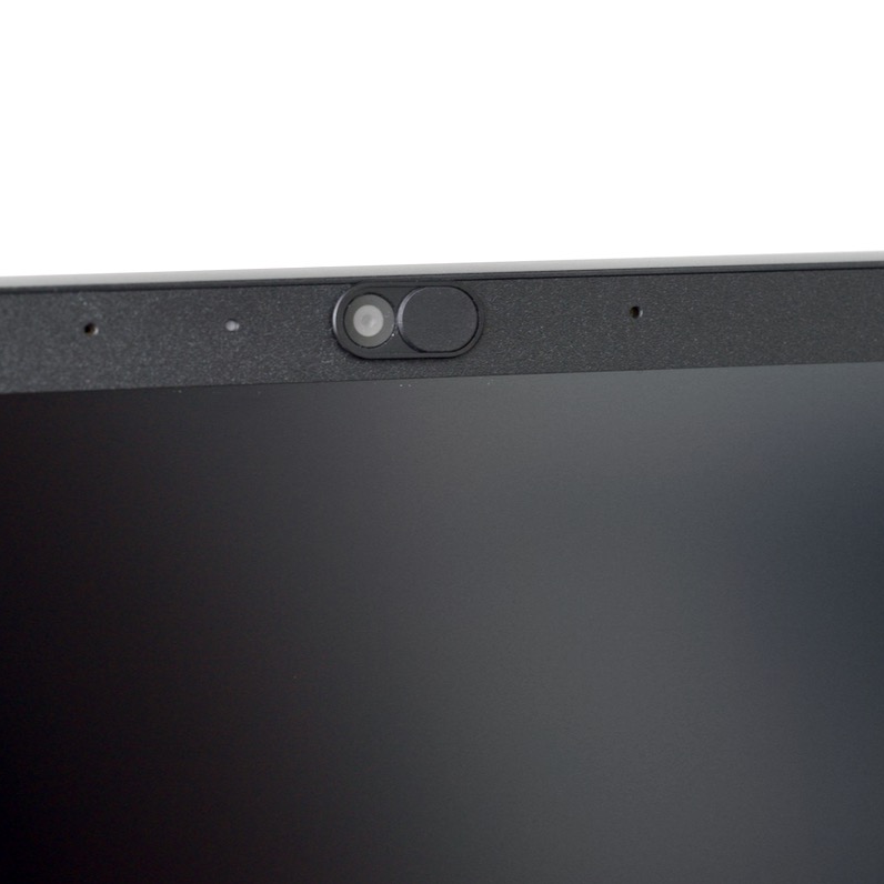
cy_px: 439
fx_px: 2225
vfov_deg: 22.5
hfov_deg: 22.5
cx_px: 434
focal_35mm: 77
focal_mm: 60
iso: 1000
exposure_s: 1/160
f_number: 8
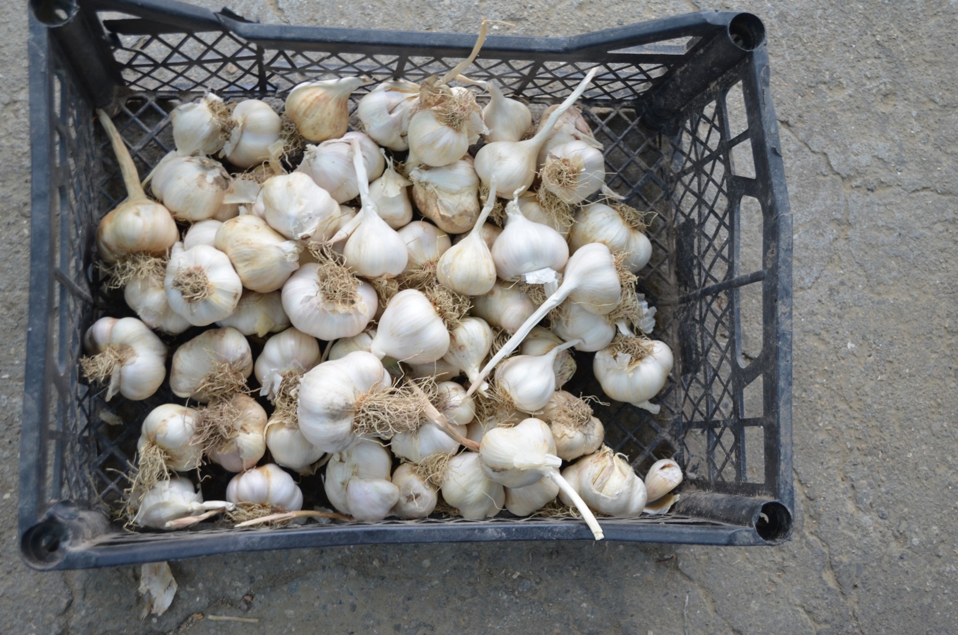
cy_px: 318
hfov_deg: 46.5
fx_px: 1115
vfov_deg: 31.8
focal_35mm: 42
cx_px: 479
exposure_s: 1/60
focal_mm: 28
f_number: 4.5
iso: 400
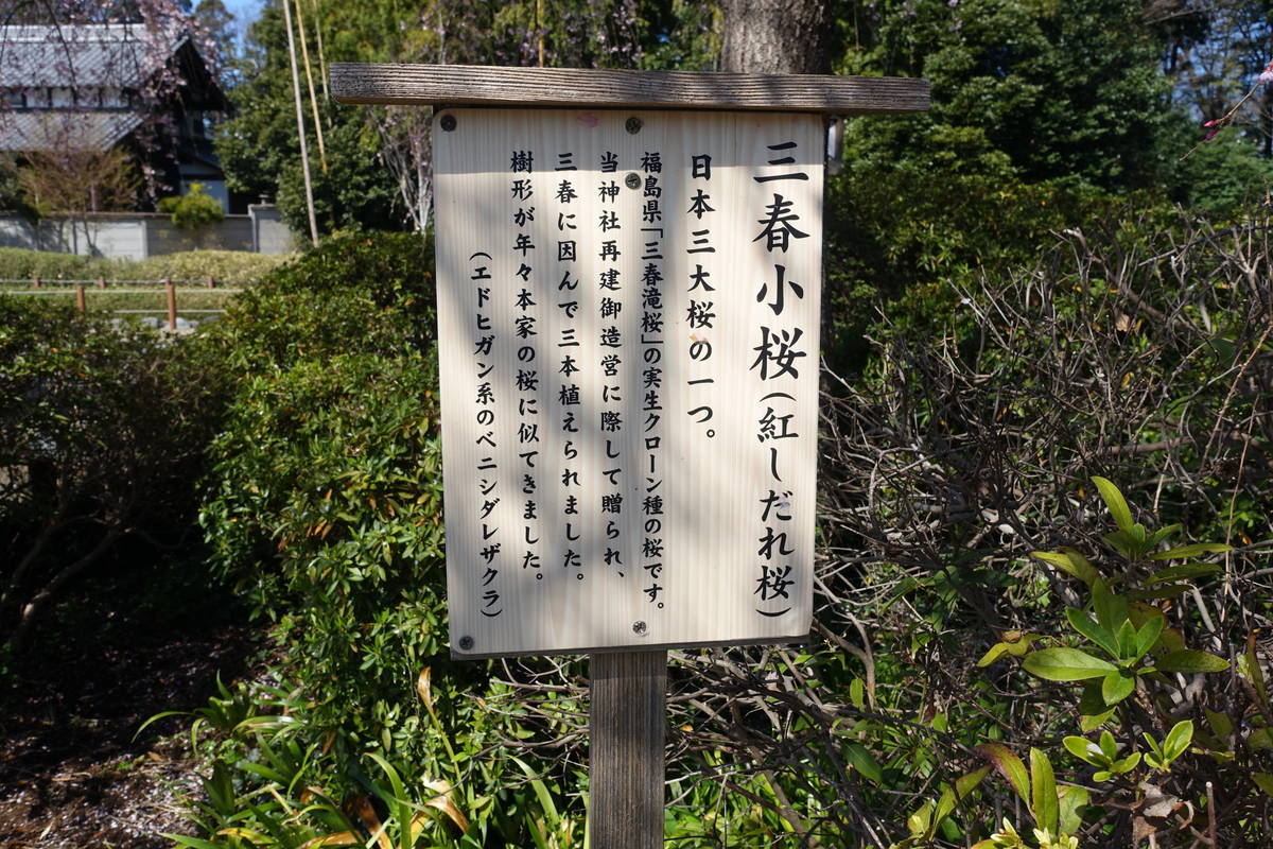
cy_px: 424
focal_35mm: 31
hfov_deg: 60.3
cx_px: 636
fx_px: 1096
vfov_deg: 42.3
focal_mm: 11.33
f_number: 5.6
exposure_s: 1/400
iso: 125
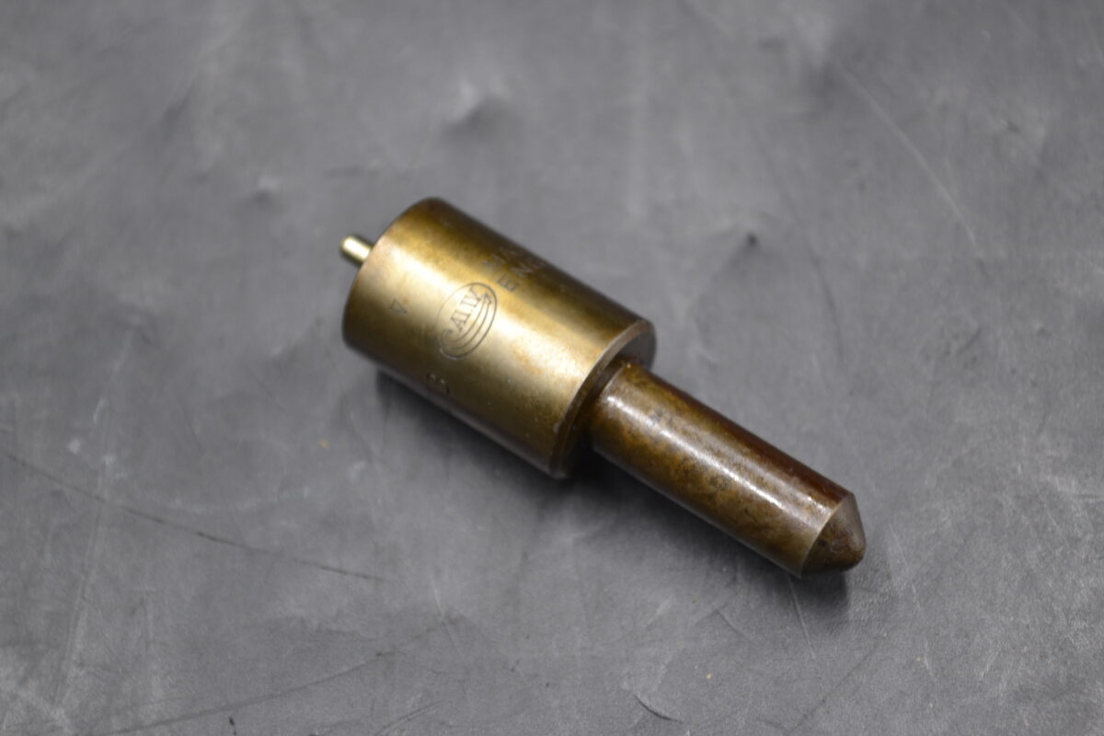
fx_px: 2392
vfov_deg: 17.5
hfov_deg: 26.0
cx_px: 552
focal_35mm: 78
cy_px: 368
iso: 400
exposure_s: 1/40
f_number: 5.6
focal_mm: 52
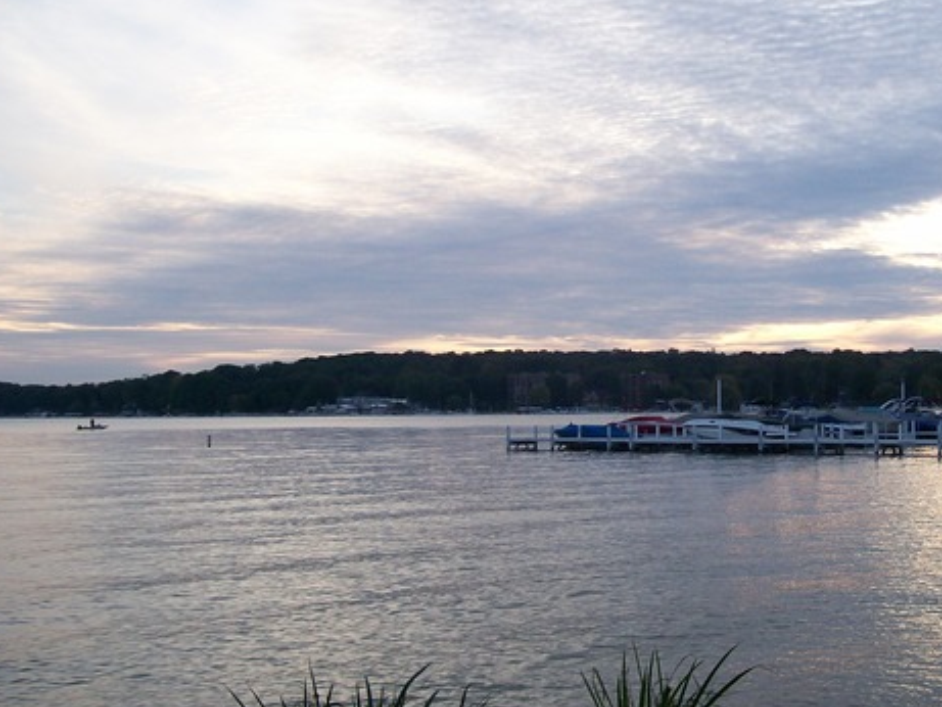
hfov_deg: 37.8
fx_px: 1361
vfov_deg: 29.1
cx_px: 627
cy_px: 380
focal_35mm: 50
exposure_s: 1/180
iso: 80
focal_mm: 6
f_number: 2.7
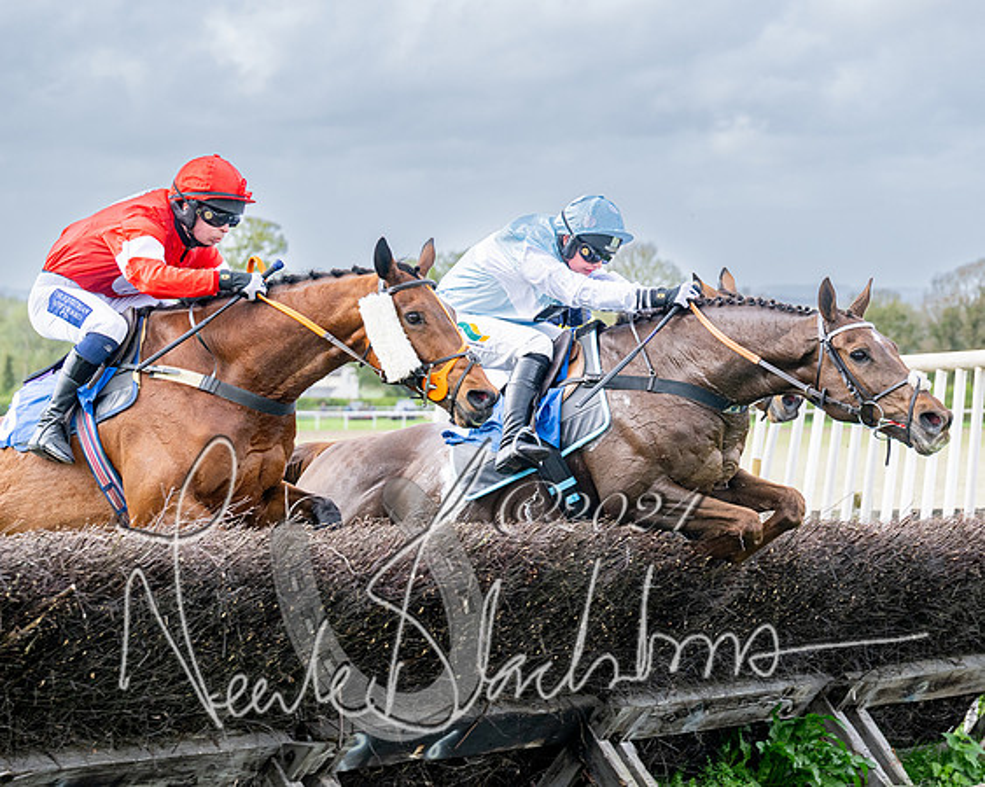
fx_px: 3448
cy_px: 394
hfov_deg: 16.3
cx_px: 559
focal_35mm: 118
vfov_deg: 13.0
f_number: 4
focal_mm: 70
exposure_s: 1/1250
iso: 400
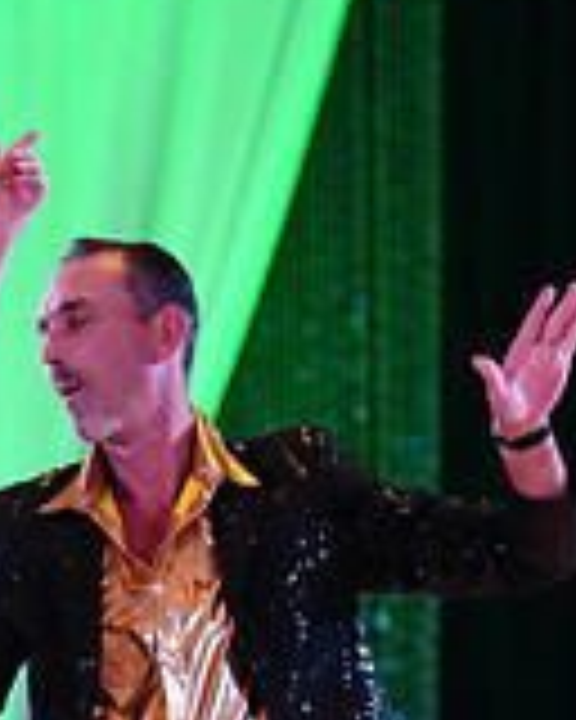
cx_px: -16
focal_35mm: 353
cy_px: 1022
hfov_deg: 4.4
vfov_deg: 5.4
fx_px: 7522
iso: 6400
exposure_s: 1/400
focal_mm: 104
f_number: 2.8
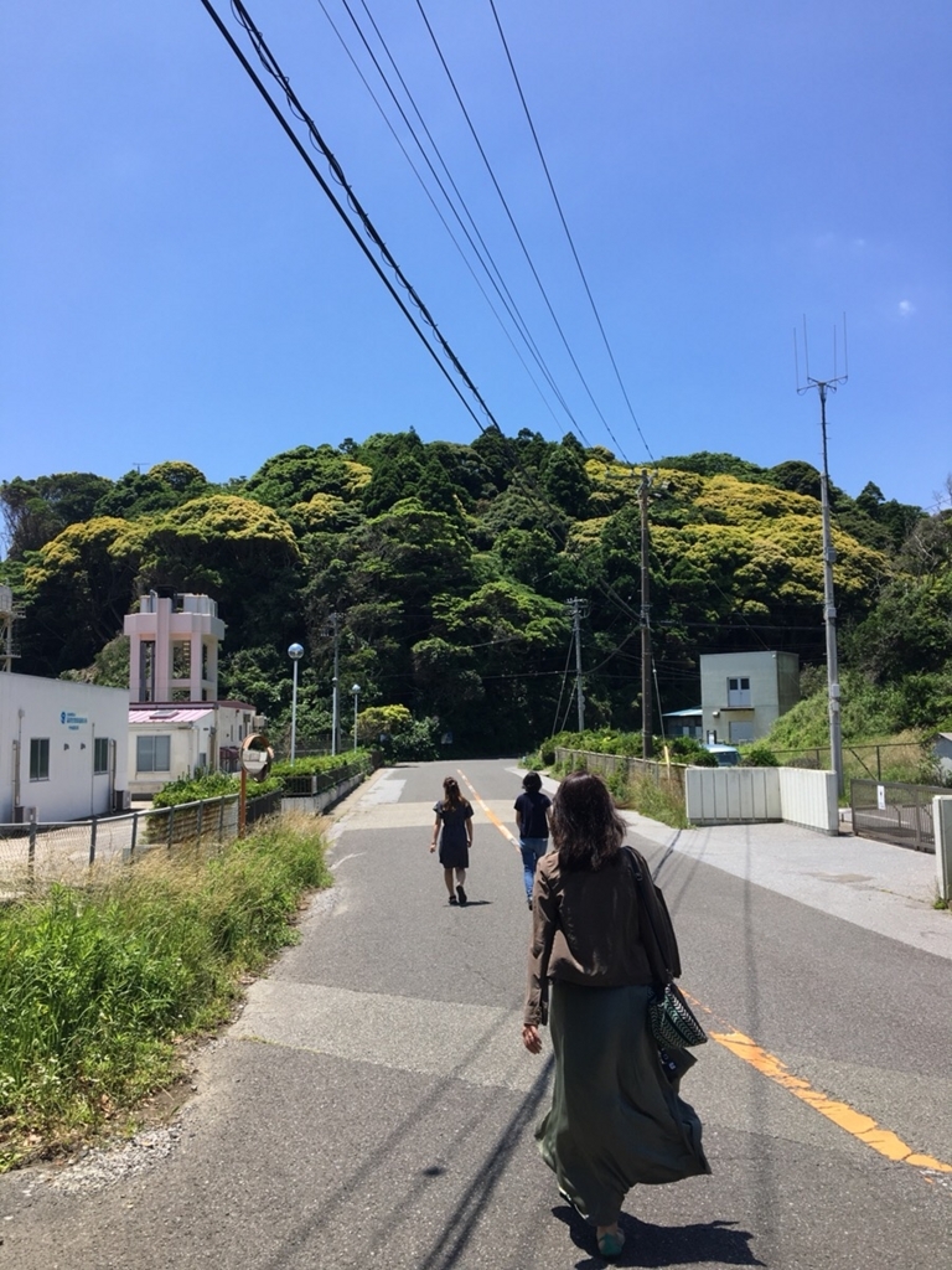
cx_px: 476
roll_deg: +0.7
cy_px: 635
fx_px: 1063
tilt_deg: +5.3
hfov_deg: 48.2
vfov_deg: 61.7
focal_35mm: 29
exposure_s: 1/1083
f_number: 2.2
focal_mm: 4.15
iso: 25
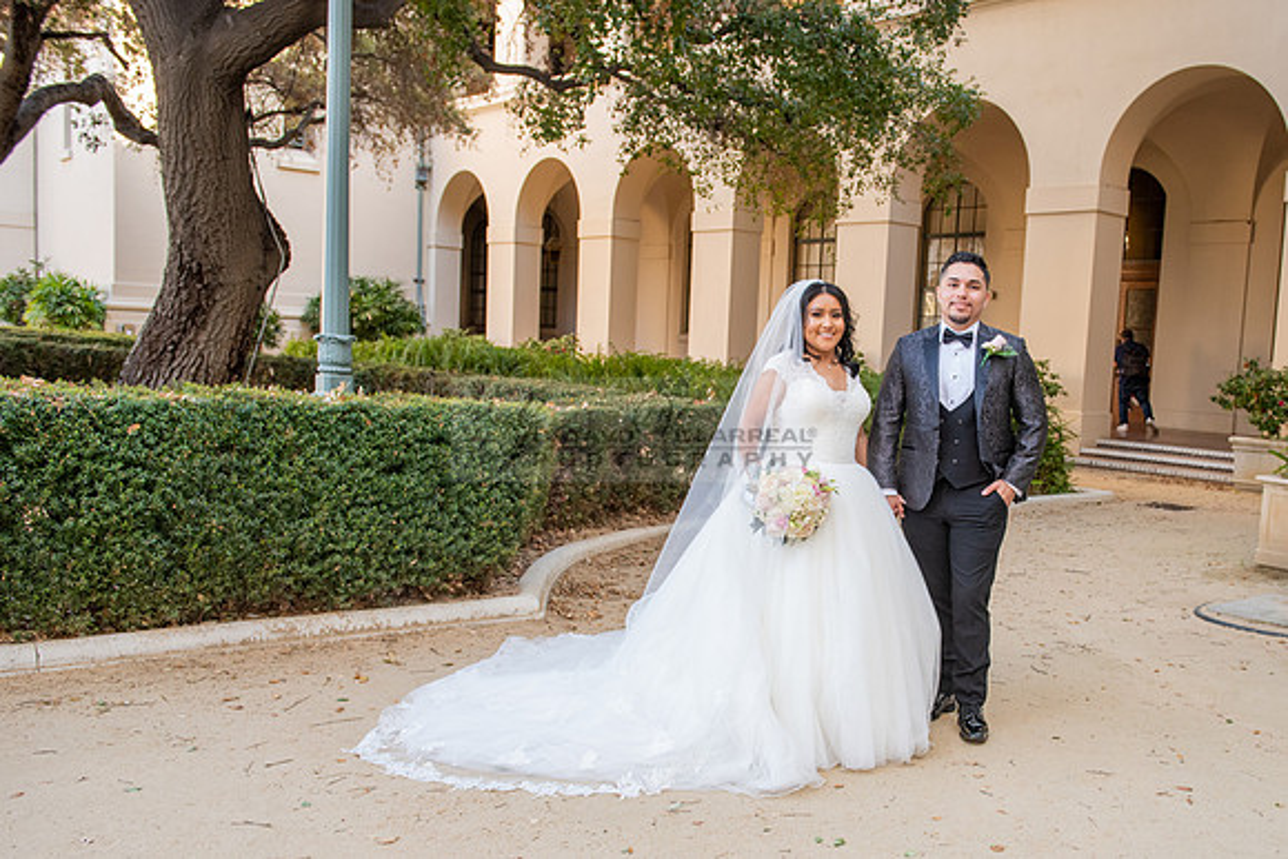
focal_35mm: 35
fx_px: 1248
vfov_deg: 37.9
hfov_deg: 53.8
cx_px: 821
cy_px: 498
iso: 640
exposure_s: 1/200
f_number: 4.5
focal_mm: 27
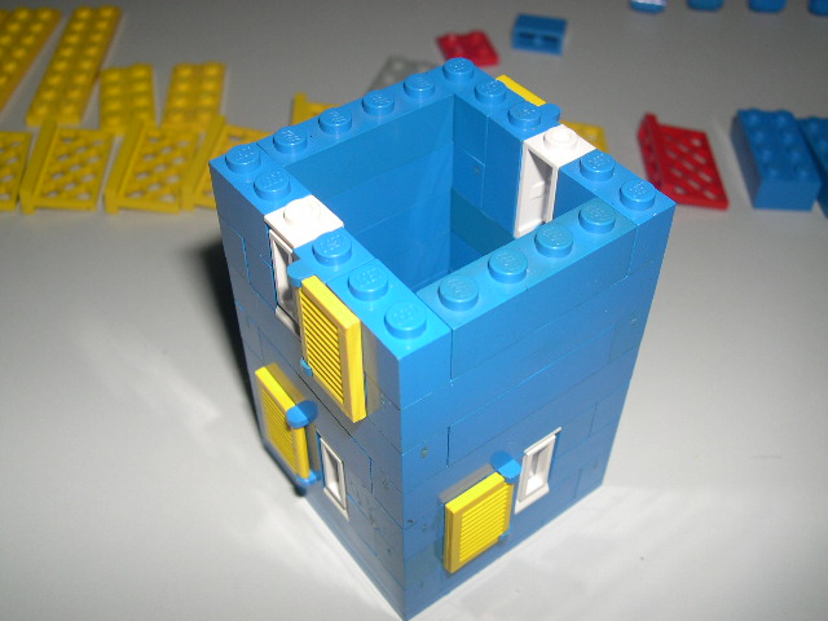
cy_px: 310
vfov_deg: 37.7
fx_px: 909
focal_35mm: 38
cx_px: 414
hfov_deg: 49.0
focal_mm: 8
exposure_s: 1/60
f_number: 7.6
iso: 100
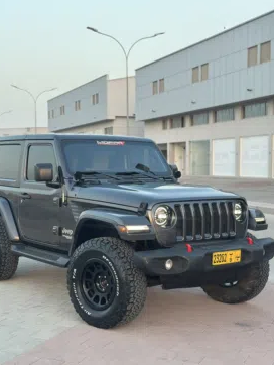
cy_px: 200
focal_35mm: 53
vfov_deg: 36.1
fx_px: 559
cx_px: 124
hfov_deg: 27.5
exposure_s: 1/155
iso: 125
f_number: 1.78
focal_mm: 6.86
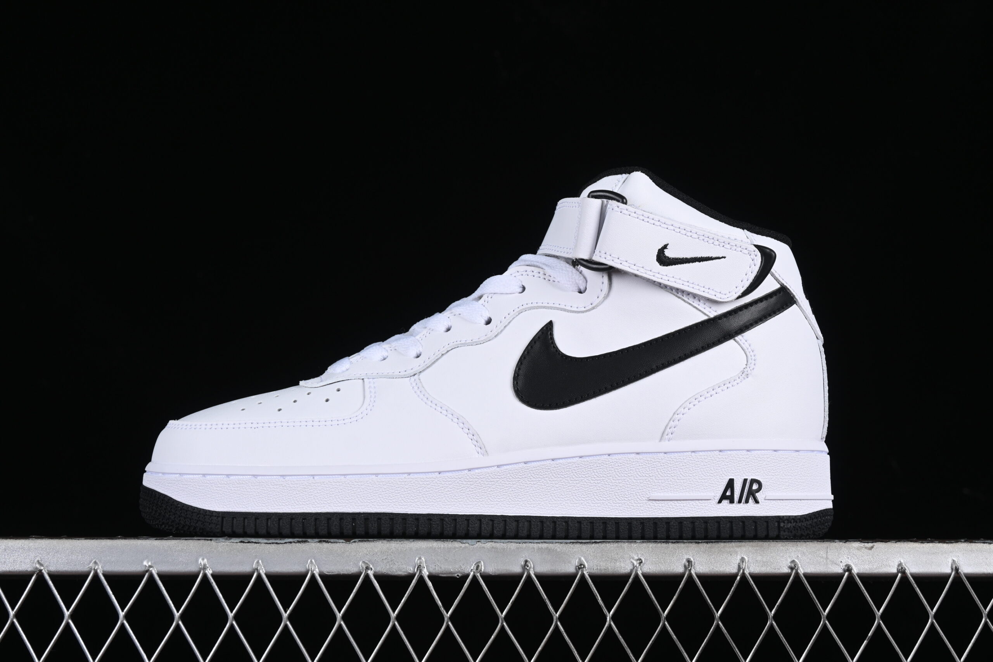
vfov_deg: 18.2
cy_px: 331
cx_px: 496
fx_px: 2069
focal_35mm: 75
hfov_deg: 27.0
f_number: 8
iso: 160
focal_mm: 50
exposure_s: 1/100
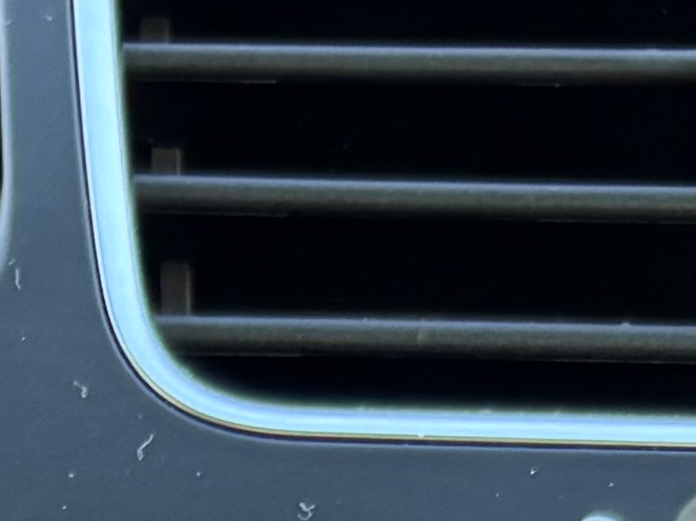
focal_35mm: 189
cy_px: 1732
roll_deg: +1.0
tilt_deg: -6.5
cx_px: -289
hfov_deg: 10.2
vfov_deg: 6.8
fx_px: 3799
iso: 80
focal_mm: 5.96
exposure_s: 1/121
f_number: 1.6
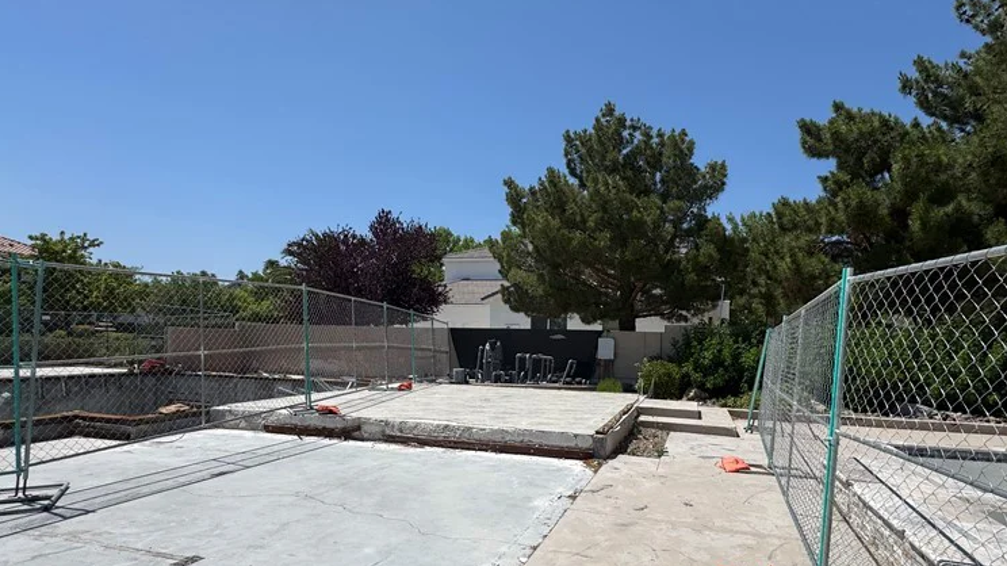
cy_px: 334
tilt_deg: +0.2
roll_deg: -1.7
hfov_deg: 83.7
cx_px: 539
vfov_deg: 53.2
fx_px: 561
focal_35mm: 21
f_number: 2.2
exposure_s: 1/3906
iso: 50
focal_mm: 2.22
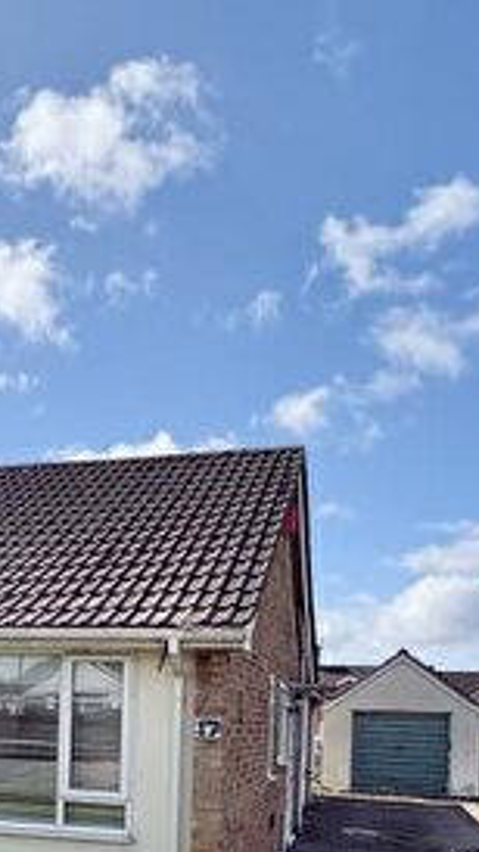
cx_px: 68
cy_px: 714
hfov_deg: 29.4
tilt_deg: +0.3
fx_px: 881
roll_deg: -1.7
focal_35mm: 39
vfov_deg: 47.9
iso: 64
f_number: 2.2
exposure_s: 1/1832
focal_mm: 2.22
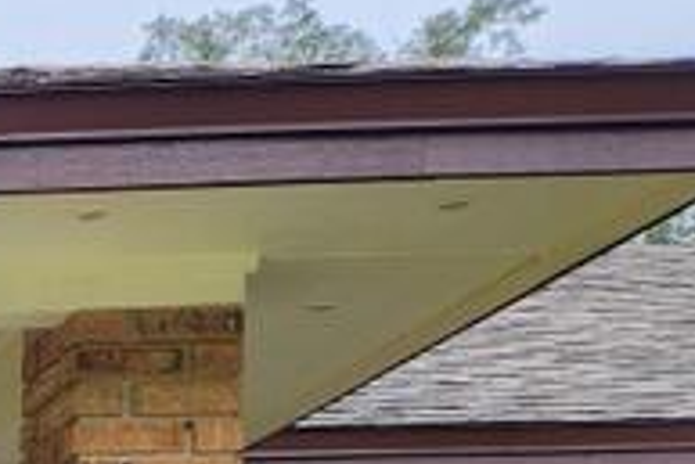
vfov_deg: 12.3
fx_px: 1913
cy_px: 921
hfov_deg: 16.1
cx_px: -684
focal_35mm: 99
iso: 20
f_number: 1.8
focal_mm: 5.4
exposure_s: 1/282
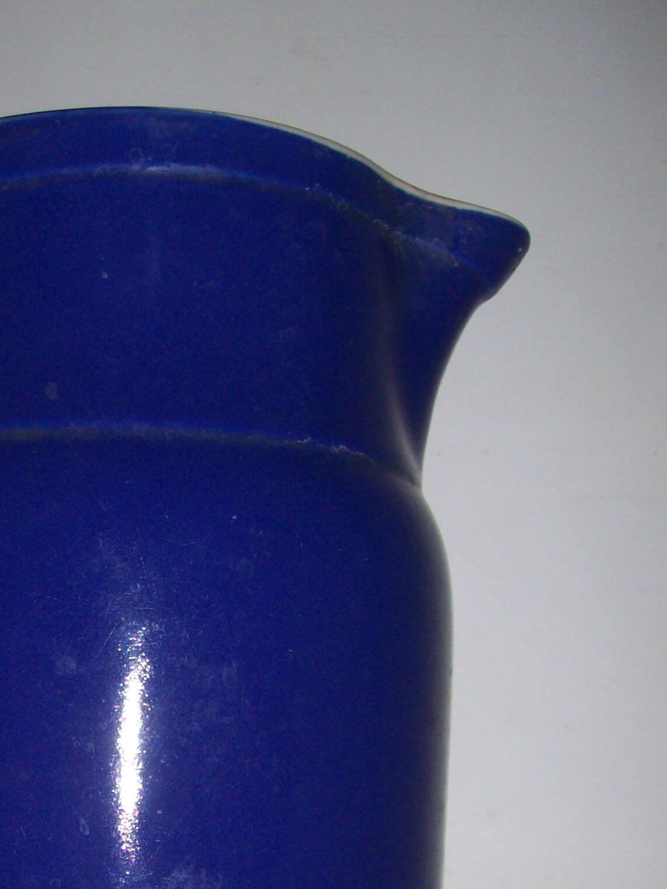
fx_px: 1722
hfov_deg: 21.6
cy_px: 757
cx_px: 105
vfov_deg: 28.1
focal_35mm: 67
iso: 80
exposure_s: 1/64
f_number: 2.7
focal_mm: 6
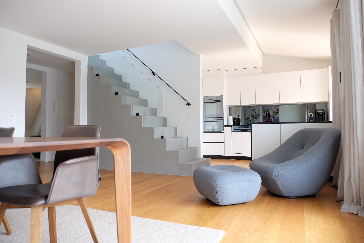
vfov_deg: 53.1
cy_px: 122
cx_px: 182
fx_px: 243
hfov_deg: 73.7
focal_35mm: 24
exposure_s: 1/60
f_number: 2.8
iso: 200
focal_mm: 16
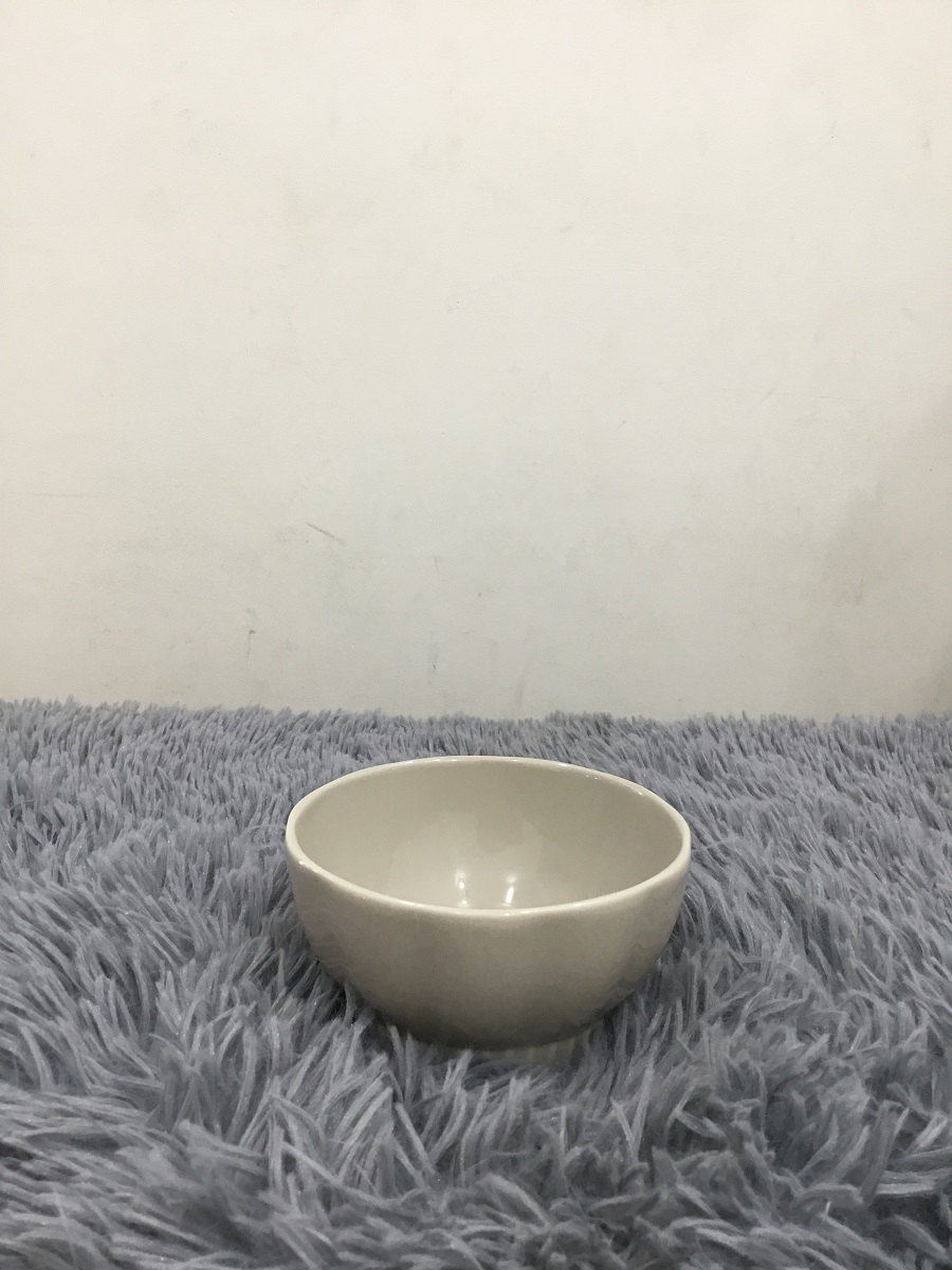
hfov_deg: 45.4
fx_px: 1137
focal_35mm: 31
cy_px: 635
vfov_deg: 58.4
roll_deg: +0.2
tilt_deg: -12.8
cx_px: 476
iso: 80
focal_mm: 3.3
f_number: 2.4
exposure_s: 1/33
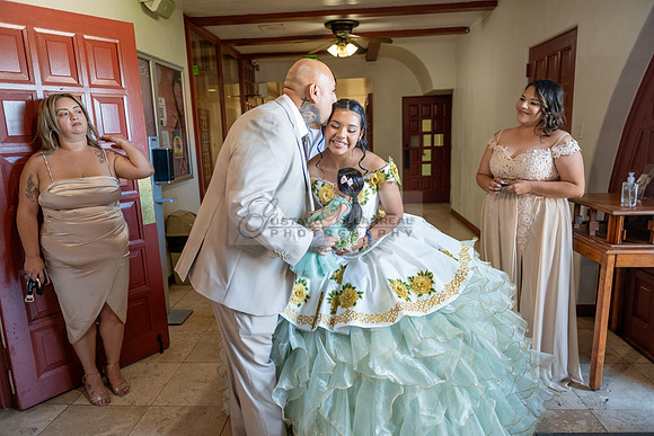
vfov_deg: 53.2
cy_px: 218
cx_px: 327
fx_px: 436
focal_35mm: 24
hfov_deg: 73.7
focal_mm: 24
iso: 1600
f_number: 2.8
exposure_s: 1/200
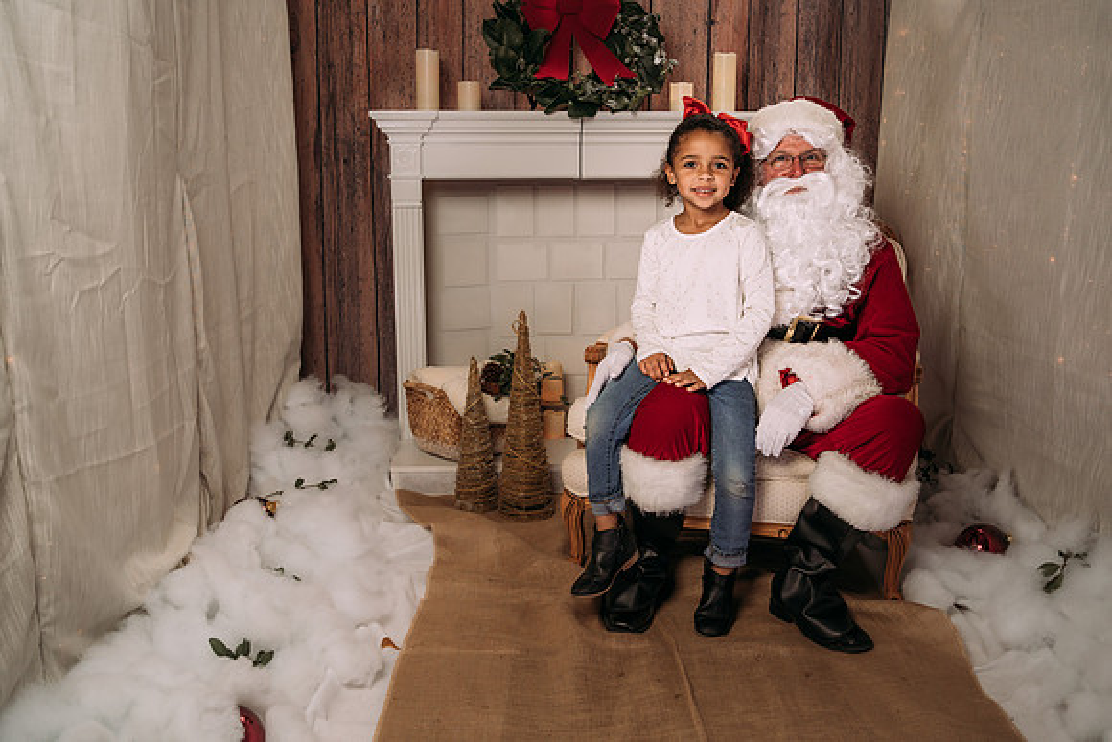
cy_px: 382
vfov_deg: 35.8
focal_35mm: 37
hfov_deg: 51.7
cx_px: 568
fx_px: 1148
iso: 100
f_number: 6.3
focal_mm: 35
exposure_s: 1/100
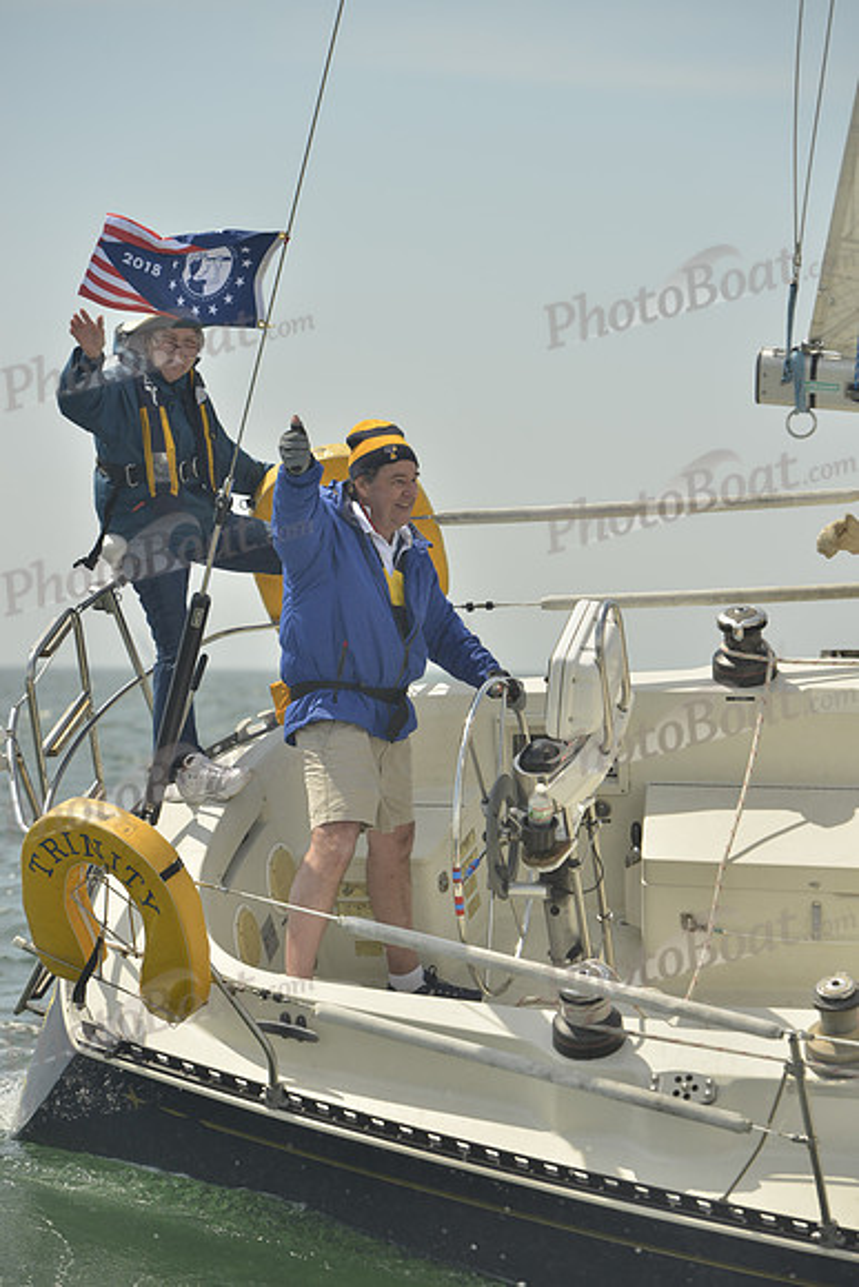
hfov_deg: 9.5
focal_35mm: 145
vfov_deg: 14.2
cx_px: 430
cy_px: 644
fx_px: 5186
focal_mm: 145
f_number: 7.1
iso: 200
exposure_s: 1/1250
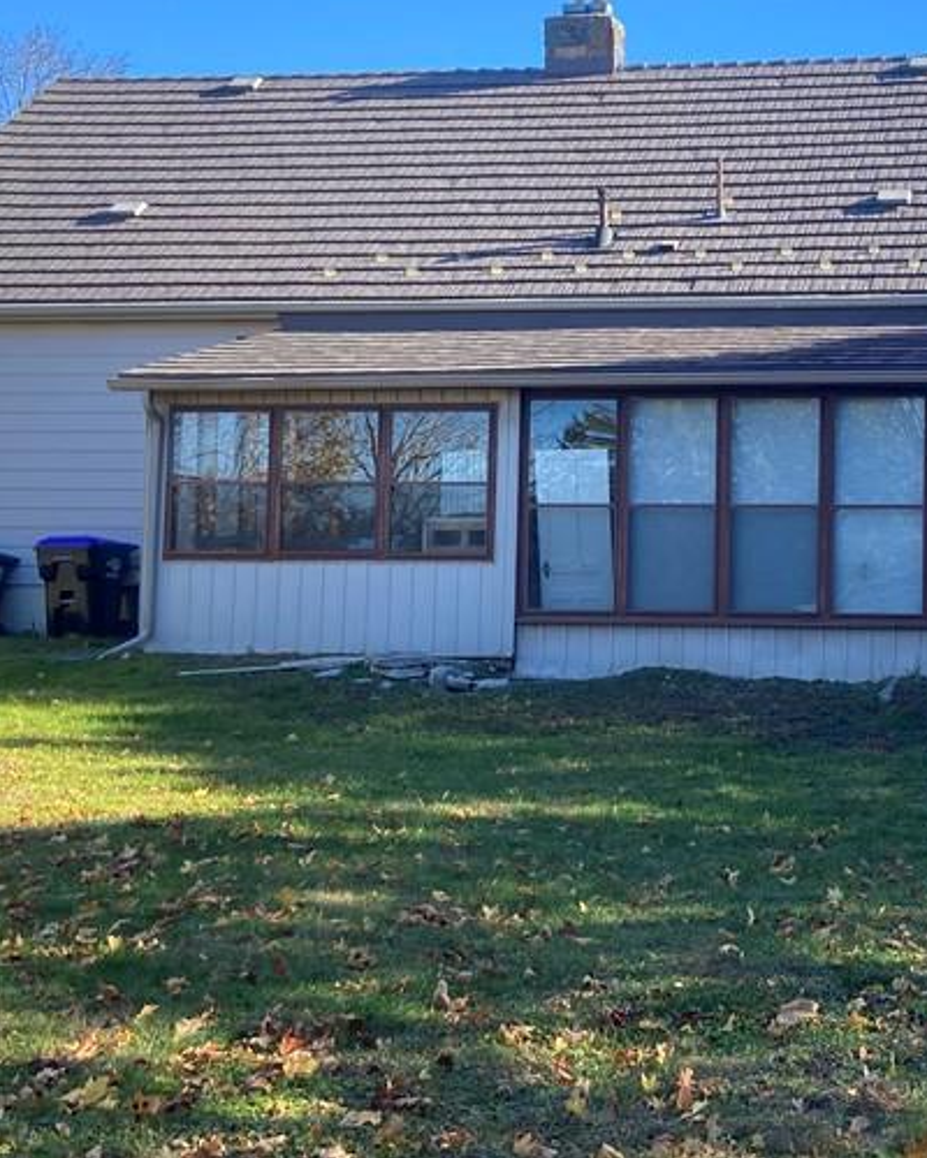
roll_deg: +0.2
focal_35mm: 52
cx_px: 885
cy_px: 493
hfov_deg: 27.7
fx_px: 1783
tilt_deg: +4.7
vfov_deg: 35.9
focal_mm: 4.25
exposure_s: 1/827
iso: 32
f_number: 1.8
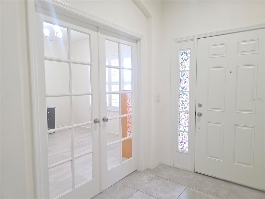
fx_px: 176
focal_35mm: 23
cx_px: 132
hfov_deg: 73.9
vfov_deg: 58.9
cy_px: 100
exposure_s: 1/120
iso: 400
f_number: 1.7
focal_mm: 6.3
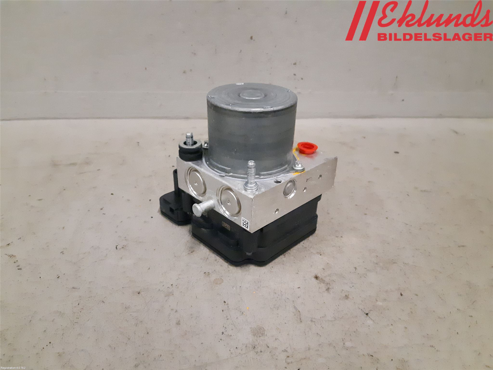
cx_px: 246
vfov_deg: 53.1
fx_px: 370
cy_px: 185
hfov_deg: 67.3
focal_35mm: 26
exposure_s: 1/243
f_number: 1.7
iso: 800
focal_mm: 3.93
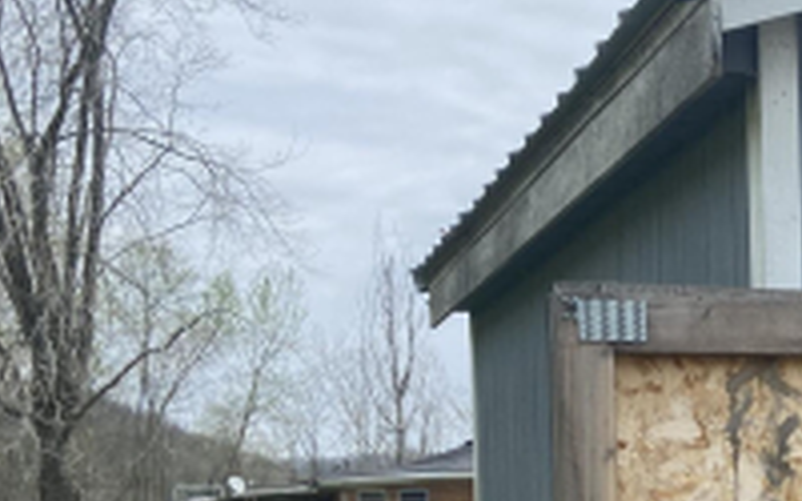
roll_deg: +1.2
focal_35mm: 92
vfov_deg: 13.9
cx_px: 1025
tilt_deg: -1.3
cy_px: 557
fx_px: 2011
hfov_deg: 20.7
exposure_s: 1/2967
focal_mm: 4.25
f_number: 1.8
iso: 32
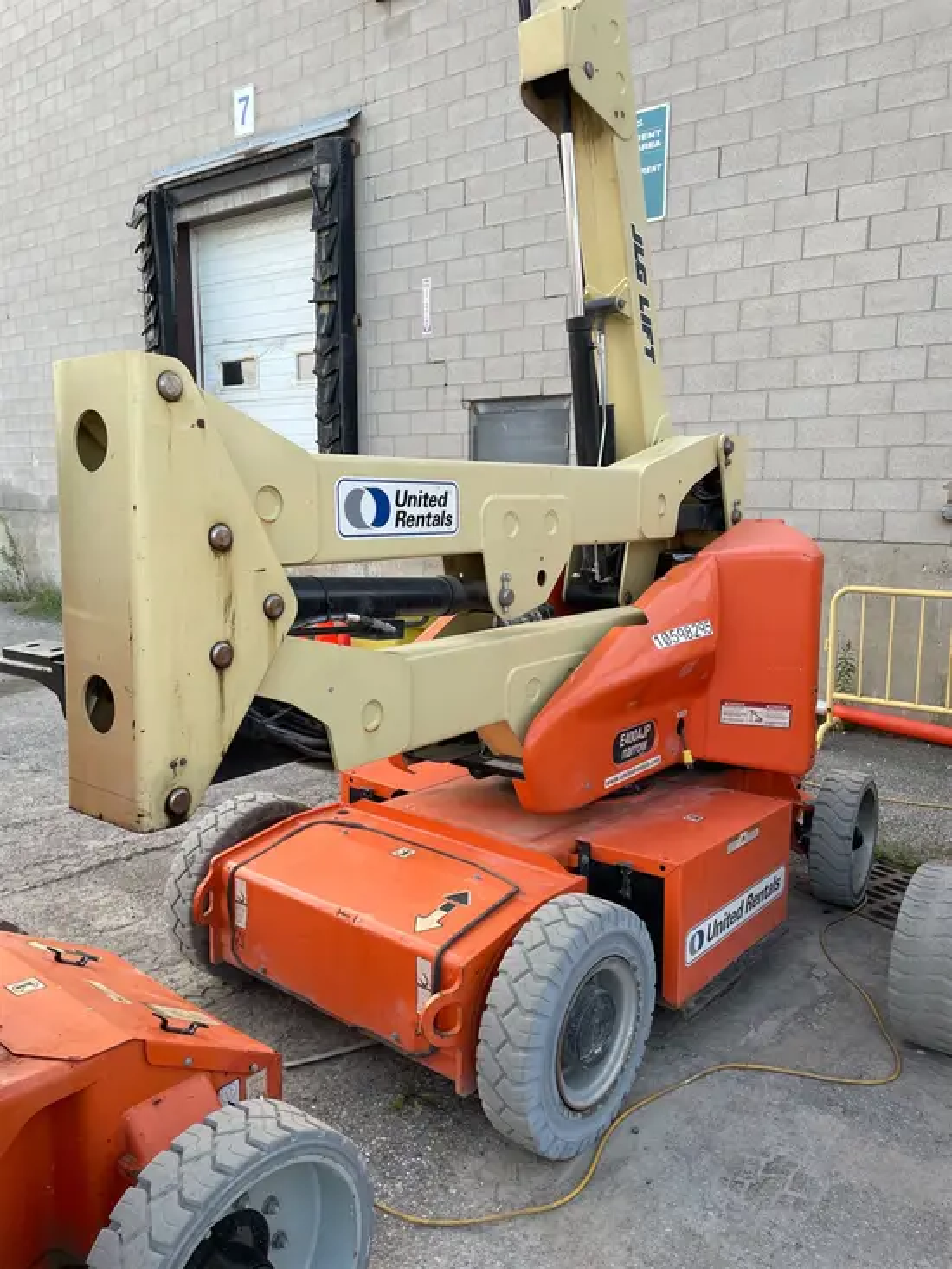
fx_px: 953
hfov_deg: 53.1
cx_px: 476
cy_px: 634
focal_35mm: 26
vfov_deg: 67.3
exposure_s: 1/121
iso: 50
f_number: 1.6
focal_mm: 4.2
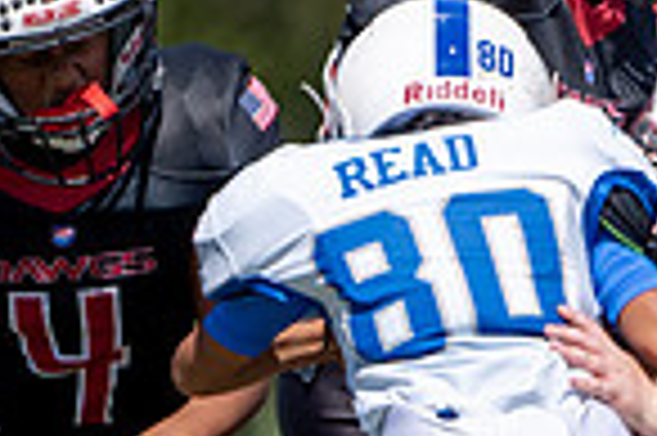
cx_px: 872
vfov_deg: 0.7
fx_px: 38136
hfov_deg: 1.0
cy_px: 298
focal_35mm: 2092
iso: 200
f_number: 5.6
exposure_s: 1/1250
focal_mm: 400
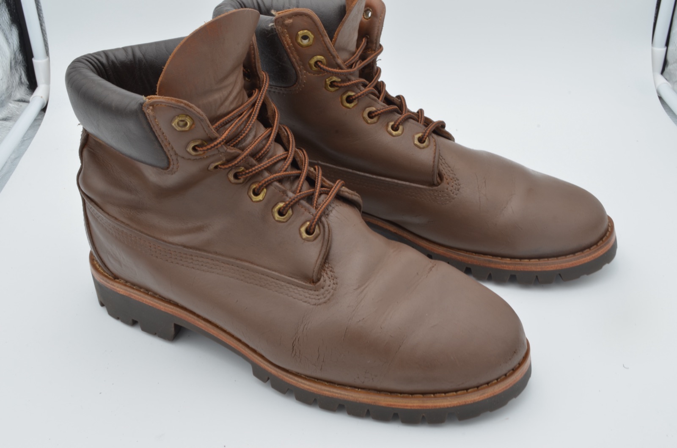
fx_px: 788
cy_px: 224
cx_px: 338
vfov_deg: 31.7
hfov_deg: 46.5
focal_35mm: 42
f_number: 20
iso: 100
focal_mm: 28
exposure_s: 1/3
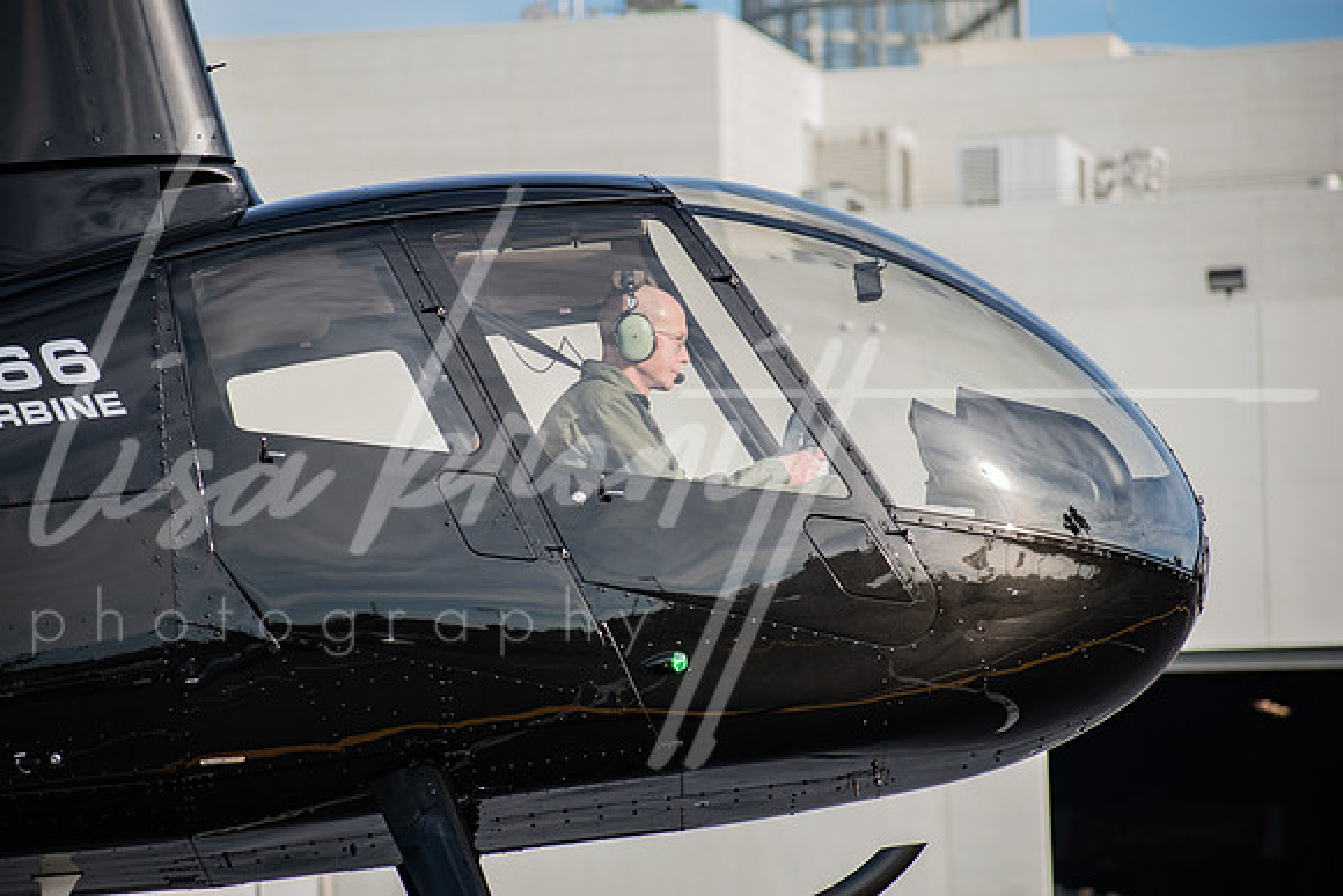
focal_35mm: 210
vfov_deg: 6.5
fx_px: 7836
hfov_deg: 9.8
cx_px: 672
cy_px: 448
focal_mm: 140
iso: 100
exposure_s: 1/320
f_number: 4.8
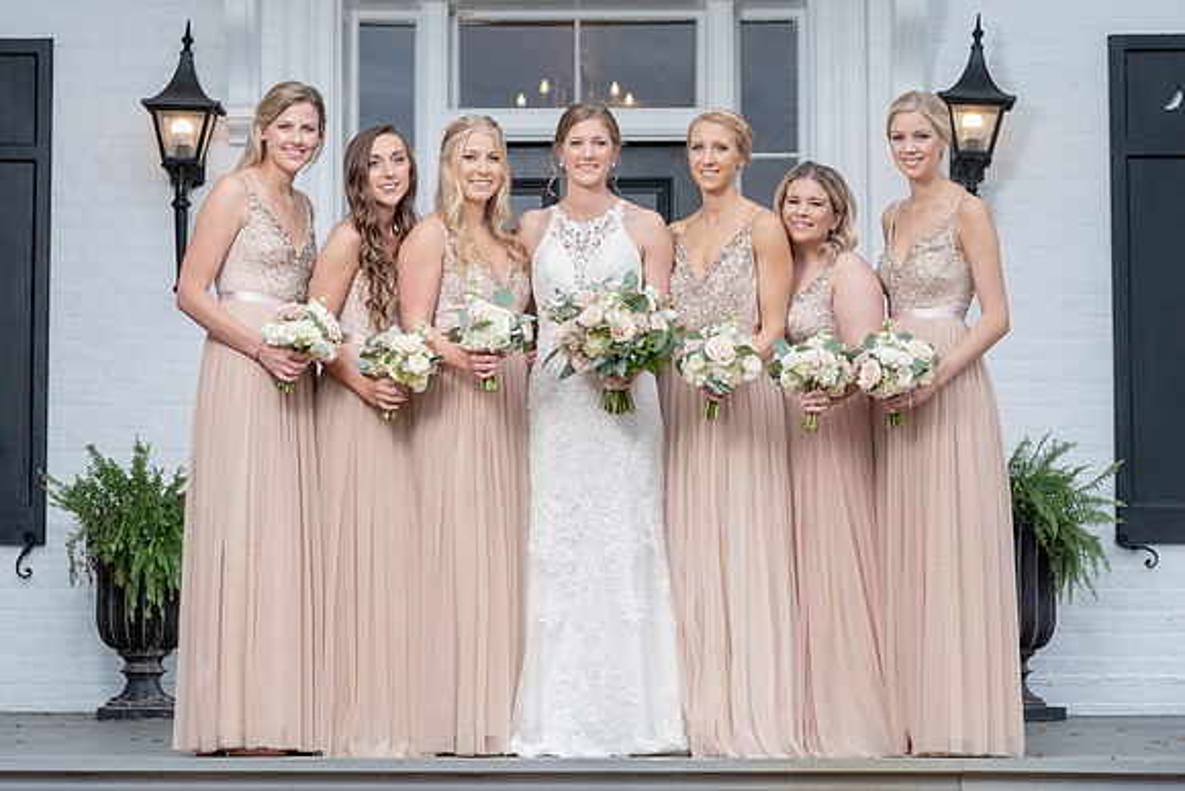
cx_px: 532
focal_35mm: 103
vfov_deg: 13.3
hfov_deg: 19.8
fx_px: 3386
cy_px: 351
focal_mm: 92
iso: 200
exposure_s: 1/250
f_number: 5.6
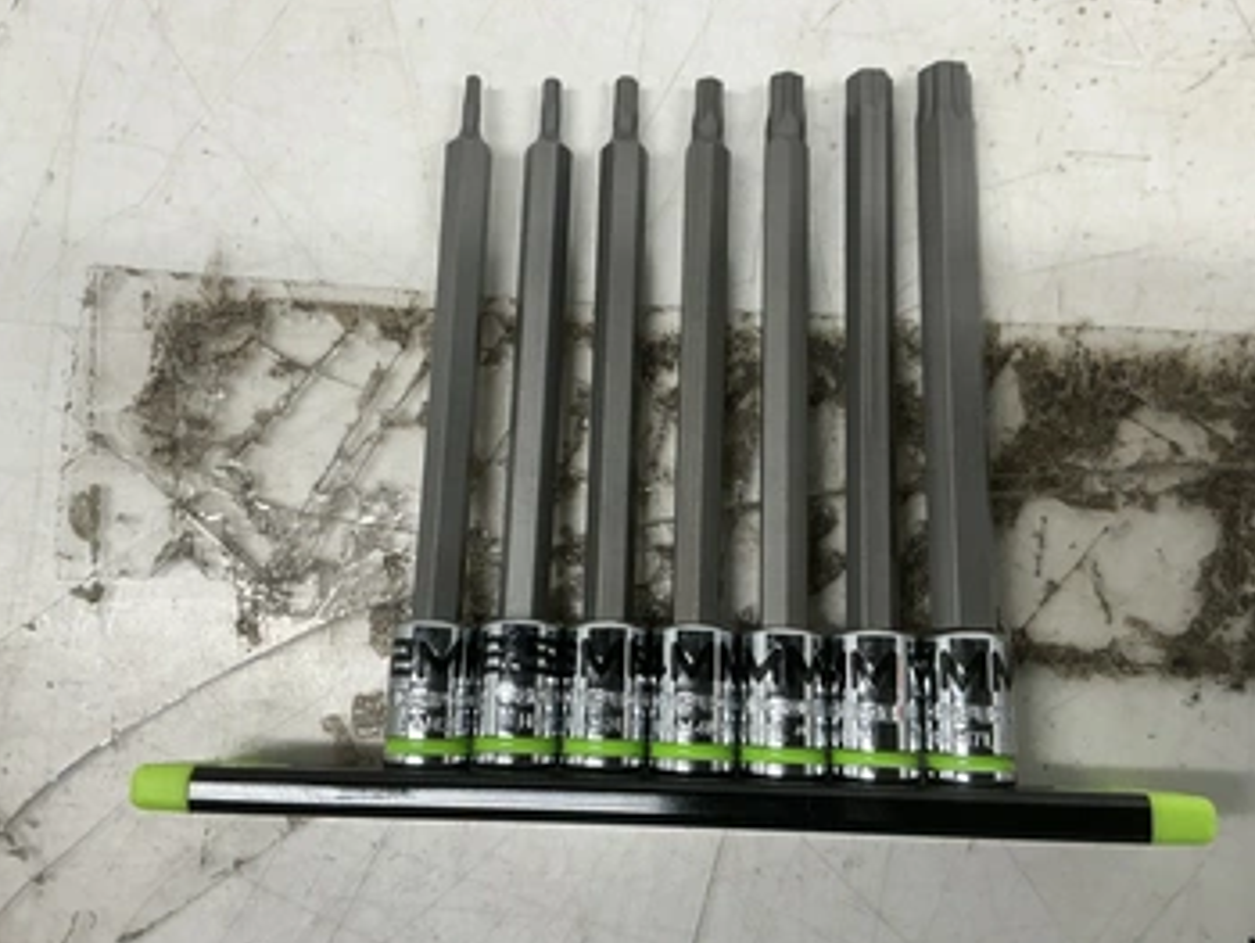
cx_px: 660
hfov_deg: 56.8
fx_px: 1161
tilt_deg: -83.6
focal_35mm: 32
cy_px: 470
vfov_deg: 44.2
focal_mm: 3
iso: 50
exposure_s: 1/120
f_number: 1.8
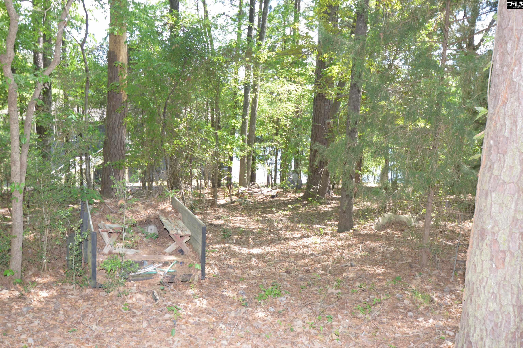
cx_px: 262
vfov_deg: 41.6
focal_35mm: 32
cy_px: 174
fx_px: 457
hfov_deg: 59.5
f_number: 4.5
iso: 360
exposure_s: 1/125
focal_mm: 21
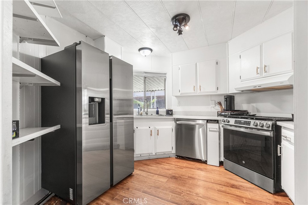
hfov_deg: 100.4
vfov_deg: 77.3
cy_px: 102
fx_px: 128
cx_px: 154
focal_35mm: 15
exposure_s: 1/5
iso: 320
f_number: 7.1
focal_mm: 10
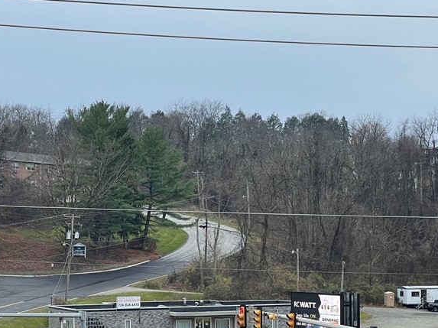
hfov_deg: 21.0
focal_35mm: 93
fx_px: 1176
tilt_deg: +1.9
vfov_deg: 15.8
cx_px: 285
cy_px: 238
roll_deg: +0.8
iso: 25
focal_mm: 6
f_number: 2
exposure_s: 1/340
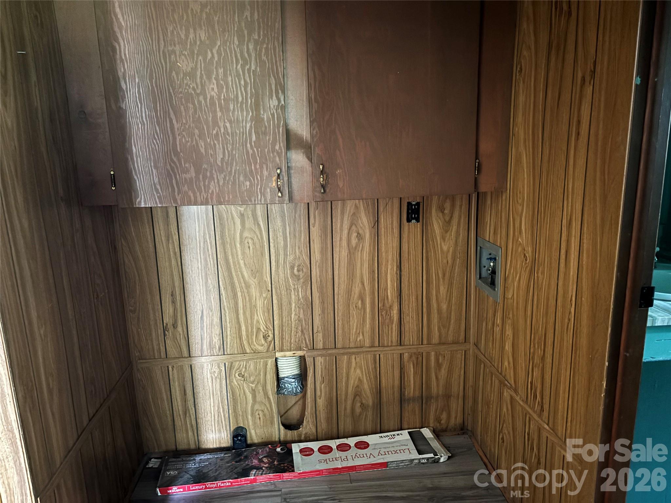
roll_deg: +1.2
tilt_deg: -13.2
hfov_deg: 67.3
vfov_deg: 53.1
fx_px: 504
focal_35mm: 26
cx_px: 336
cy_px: 252
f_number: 1.6
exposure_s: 1/9
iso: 1000
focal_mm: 5.96
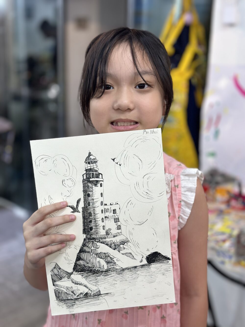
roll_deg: -2.7
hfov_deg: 30.3
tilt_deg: -15.4
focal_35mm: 48
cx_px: 122
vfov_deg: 39.7
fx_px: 453
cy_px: 164
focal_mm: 6.86
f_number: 1.78
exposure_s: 1/100
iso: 160
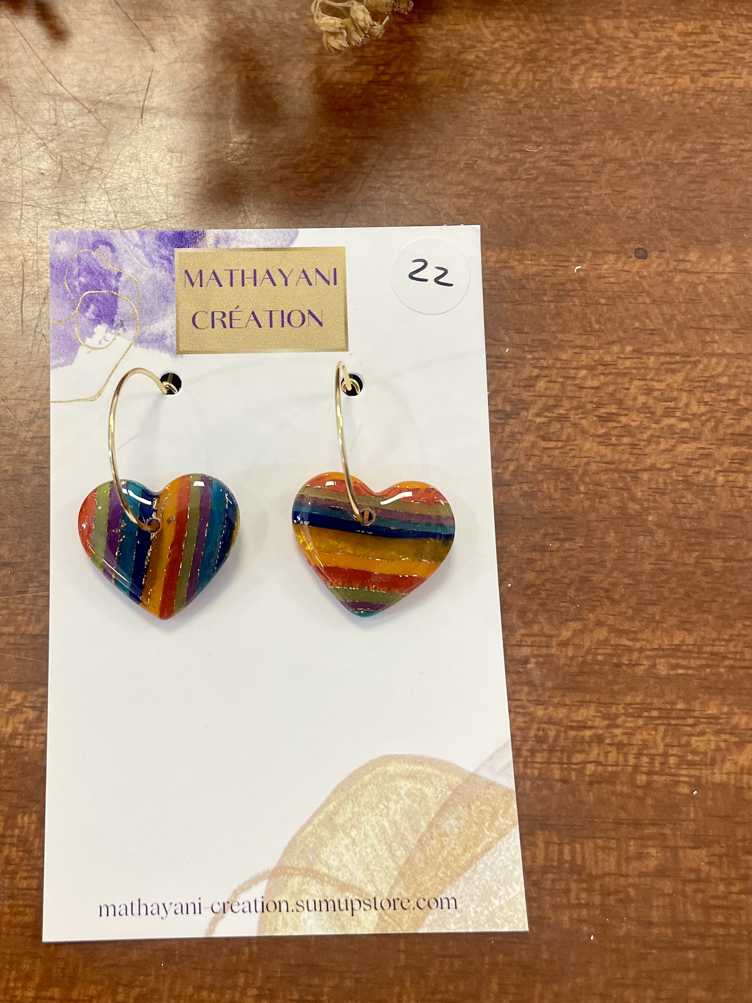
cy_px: 454
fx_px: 1101
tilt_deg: -74.2
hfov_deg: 37.1
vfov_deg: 48.9
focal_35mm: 38
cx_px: 225
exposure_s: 1/100
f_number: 1.6
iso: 64
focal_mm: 4.2
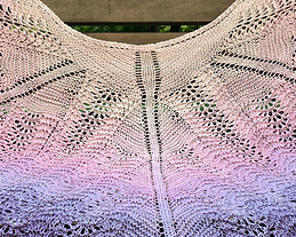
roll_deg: -1.5
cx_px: 121
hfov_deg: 27.1
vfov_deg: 21.8
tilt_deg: -22.2
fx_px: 613
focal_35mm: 70
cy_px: 143
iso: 32
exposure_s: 1/100
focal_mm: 4.15
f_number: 2.2
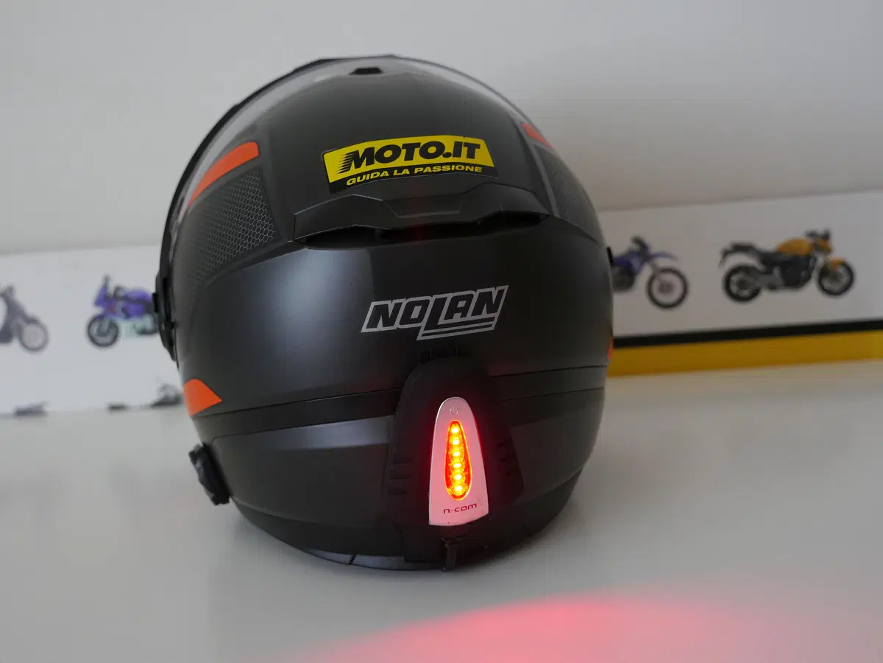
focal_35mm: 38
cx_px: 442
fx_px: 969
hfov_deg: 49.0
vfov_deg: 37.7
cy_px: 332
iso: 500
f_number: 2.8
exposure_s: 1/125
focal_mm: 19
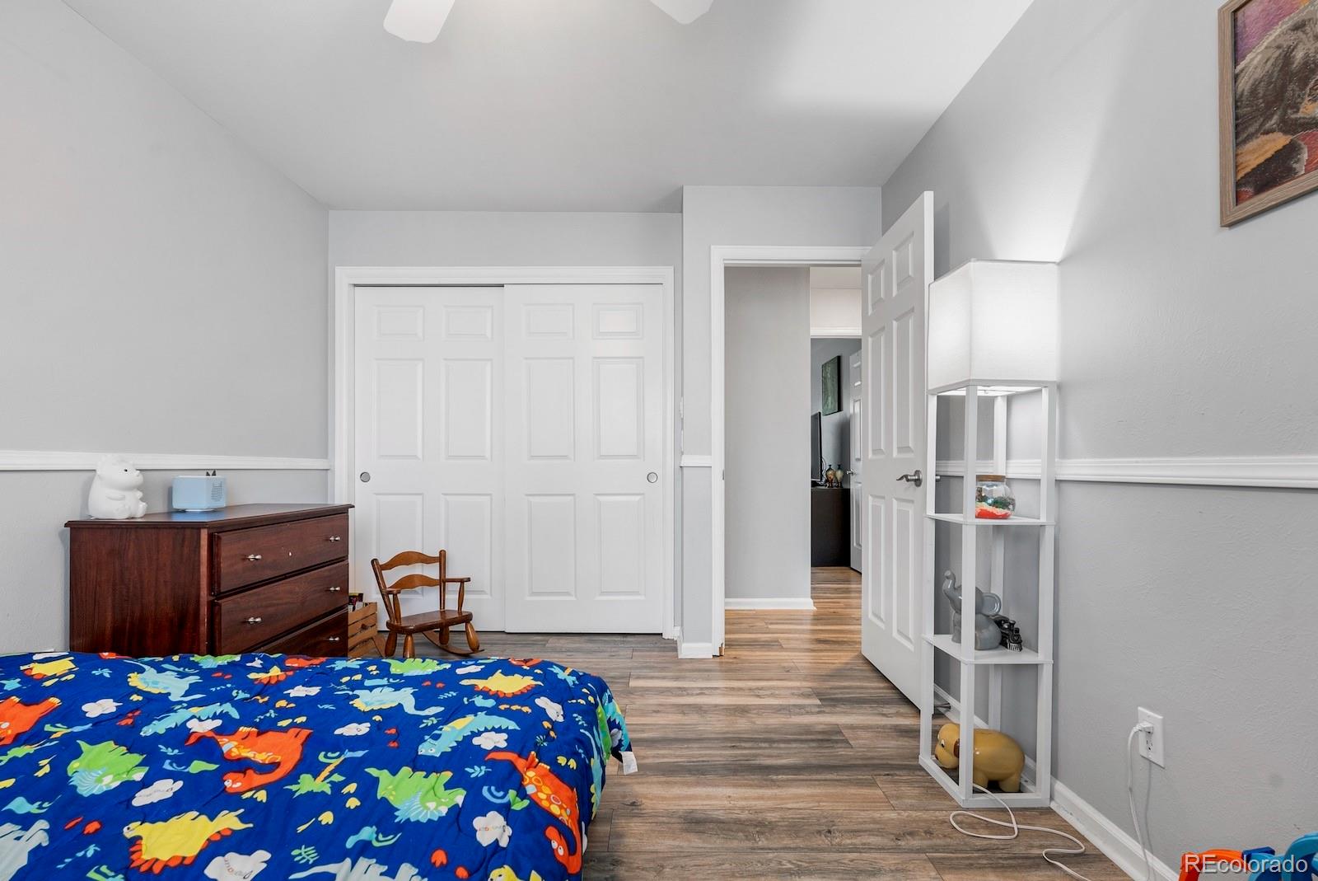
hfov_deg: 96.7
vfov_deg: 73.8
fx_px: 586
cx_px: 659
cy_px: 440
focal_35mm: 16
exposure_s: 1.6
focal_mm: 16
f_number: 8
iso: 200
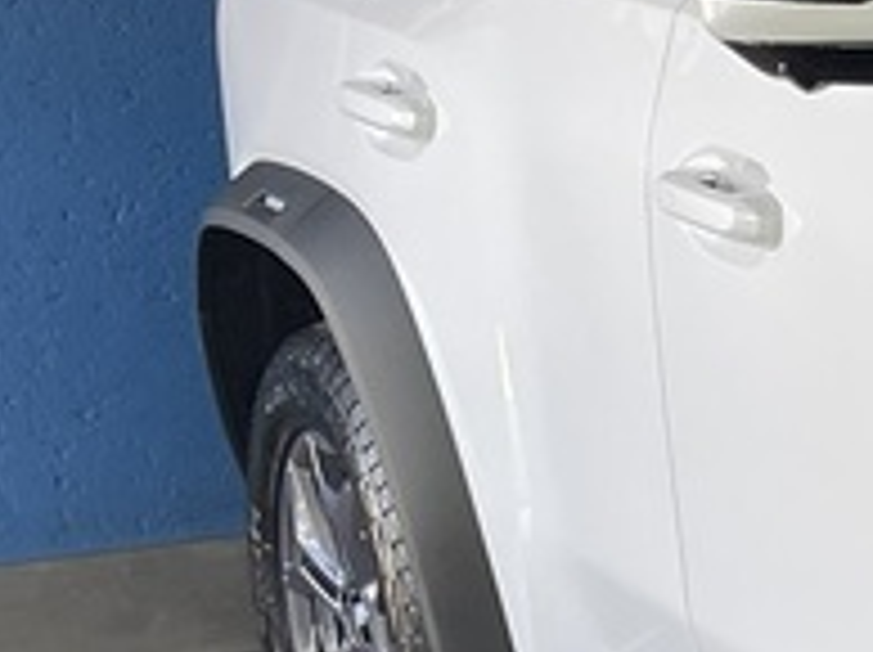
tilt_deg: -15.6
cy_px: 656
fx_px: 3325
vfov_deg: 11.1
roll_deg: +0.0
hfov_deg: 12.1
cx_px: 2079
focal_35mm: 132
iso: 100
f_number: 1.6
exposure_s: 1/100
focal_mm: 5.1
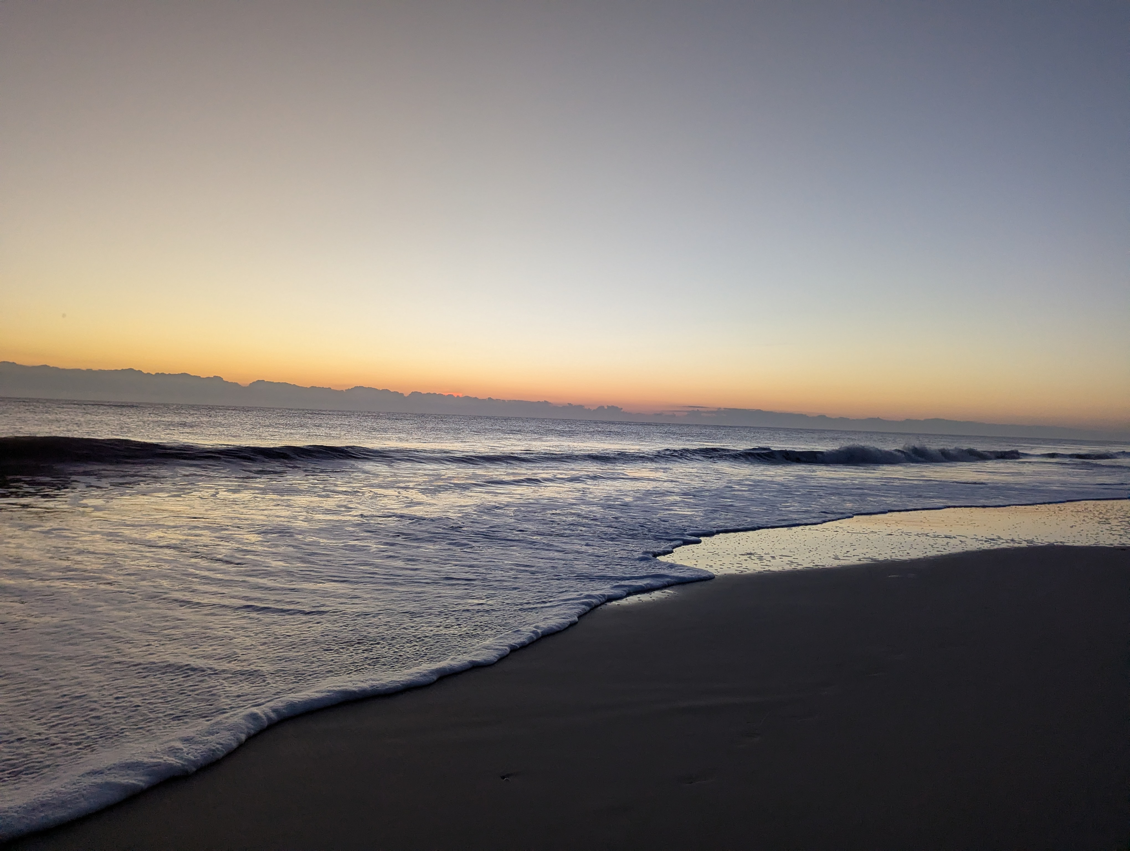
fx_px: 785
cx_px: 565
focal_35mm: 24
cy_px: 426
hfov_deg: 71.5
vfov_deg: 56.9
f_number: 1.85
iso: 377
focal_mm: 6.81
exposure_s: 1/430
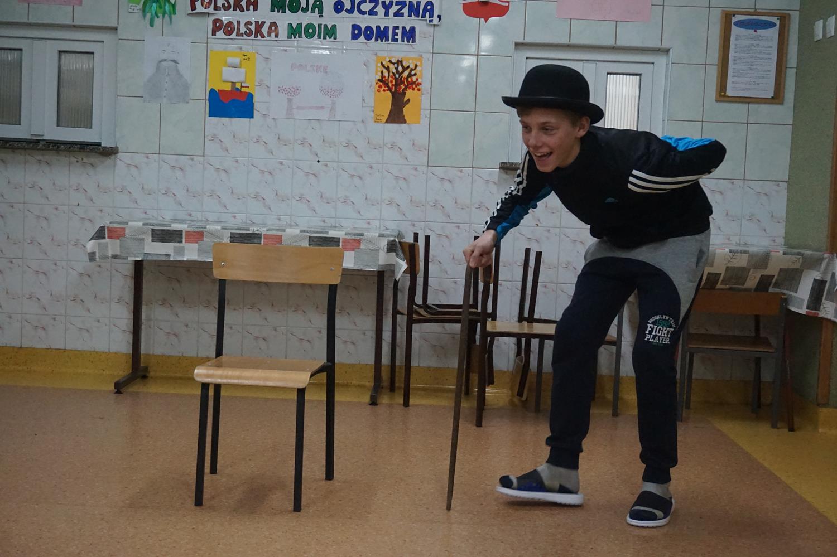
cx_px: 418
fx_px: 1116
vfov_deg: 28.1
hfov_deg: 41.1
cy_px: 278
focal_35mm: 48
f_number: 5
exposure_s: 1/125
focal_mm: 32
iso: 3200
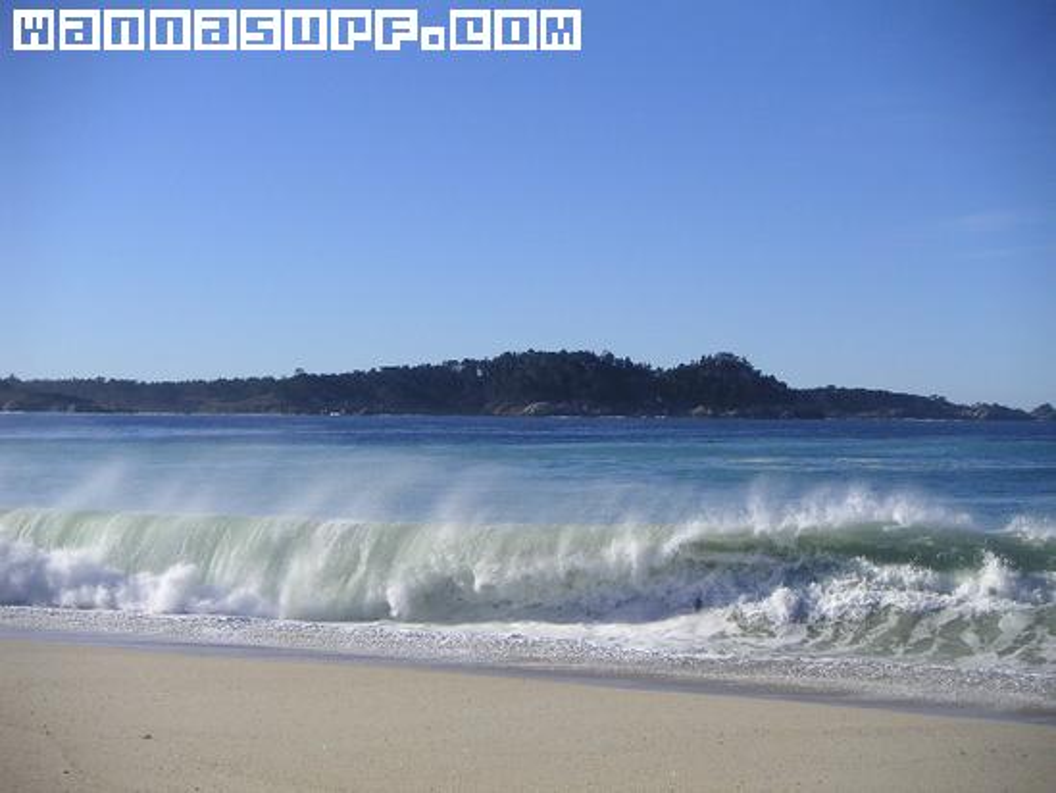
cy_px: 396
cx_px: 528
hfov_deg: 34.9
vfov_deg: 26.6
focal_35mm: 55
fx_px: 1678
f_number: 6.7
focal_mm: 8.6
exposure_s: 1/180
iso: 50
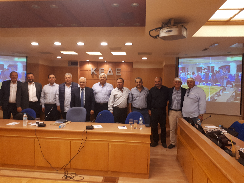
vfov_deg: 51.4
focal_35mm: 27
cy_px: 92
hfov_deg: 65.3
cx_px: 122
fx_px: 190
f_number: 1.9
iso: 160
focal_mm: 3.6
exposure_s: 1/33
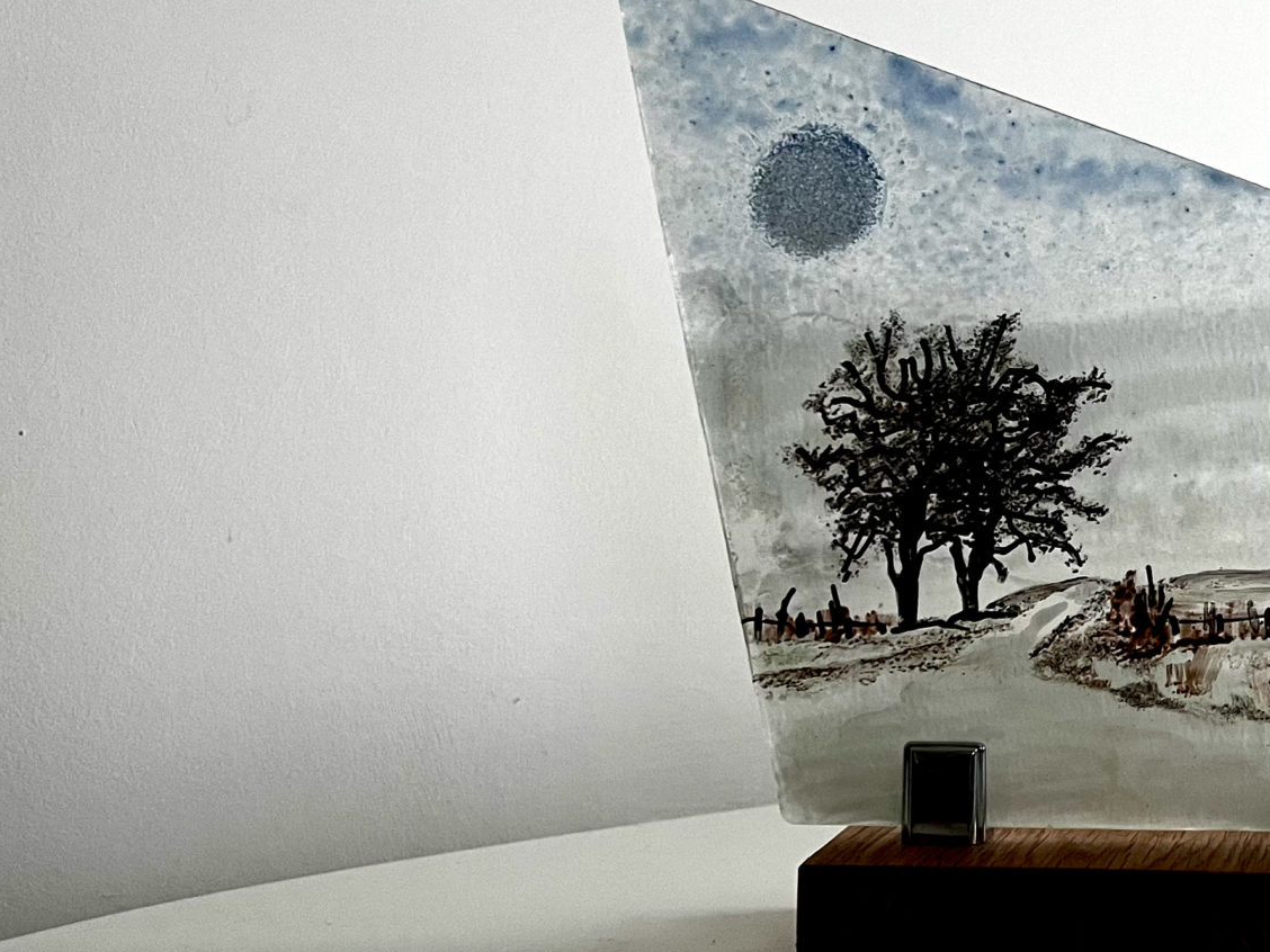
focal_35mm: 59
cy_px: 514
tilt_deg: -2.5
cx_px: 1228
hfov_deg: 30.7
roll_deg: +0.2
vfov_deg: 24.8
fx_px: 2165
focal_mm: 5.7
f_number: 1.5
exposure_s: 1/60
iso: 160
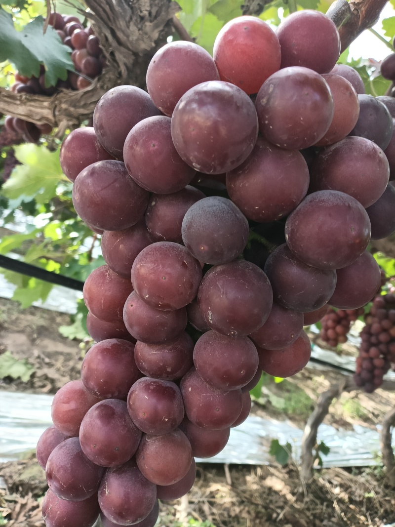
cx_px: 198
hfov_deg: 51.3
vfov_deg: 65.3
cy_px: 264
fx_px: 411
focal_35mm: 27
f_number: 1.8
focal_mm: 3.61
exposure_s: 1/100
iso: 80
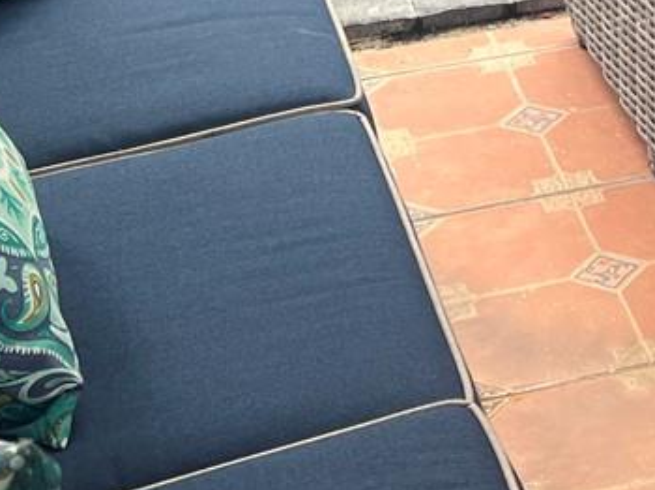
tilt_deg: -12.7
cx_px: 900
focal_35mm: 119
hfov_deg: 15.6
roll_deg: -0.5
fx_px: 2250
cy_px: -445
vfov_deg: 11.4
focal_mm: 5.7
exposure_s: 1/547
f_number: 1.5
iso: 50
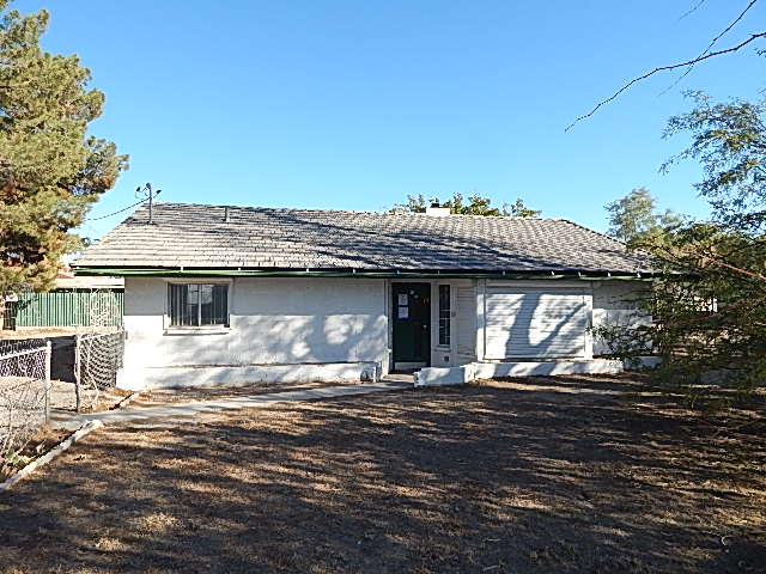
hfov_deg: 73.9
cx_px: 383
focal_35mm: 23
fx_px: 509
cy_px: 287
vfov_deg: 58.9
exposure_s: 1/800
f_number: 3
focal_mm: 4
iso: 125
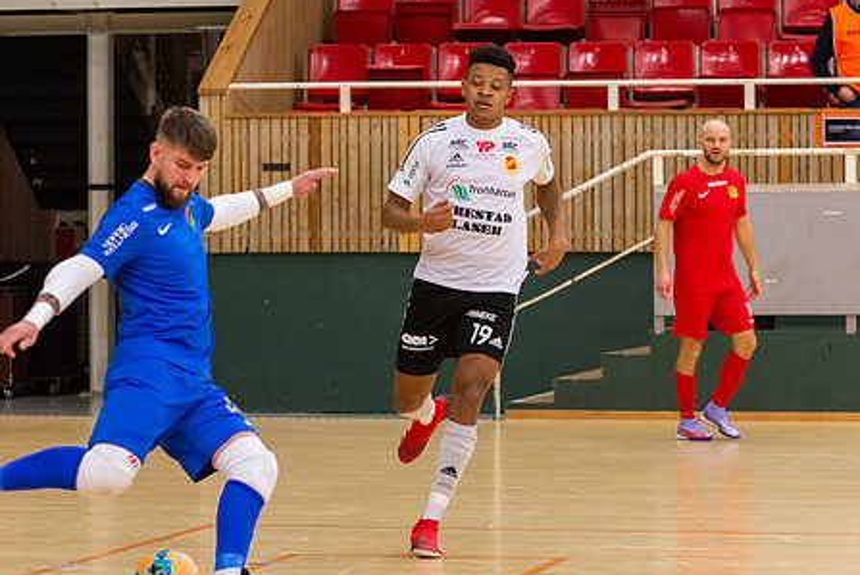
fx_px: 3563
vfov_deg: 9.2
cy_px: 349
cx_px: 435
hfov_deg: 13.8
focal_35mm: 149
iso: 3600
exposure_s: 1/640
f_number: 4.8
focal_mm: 112
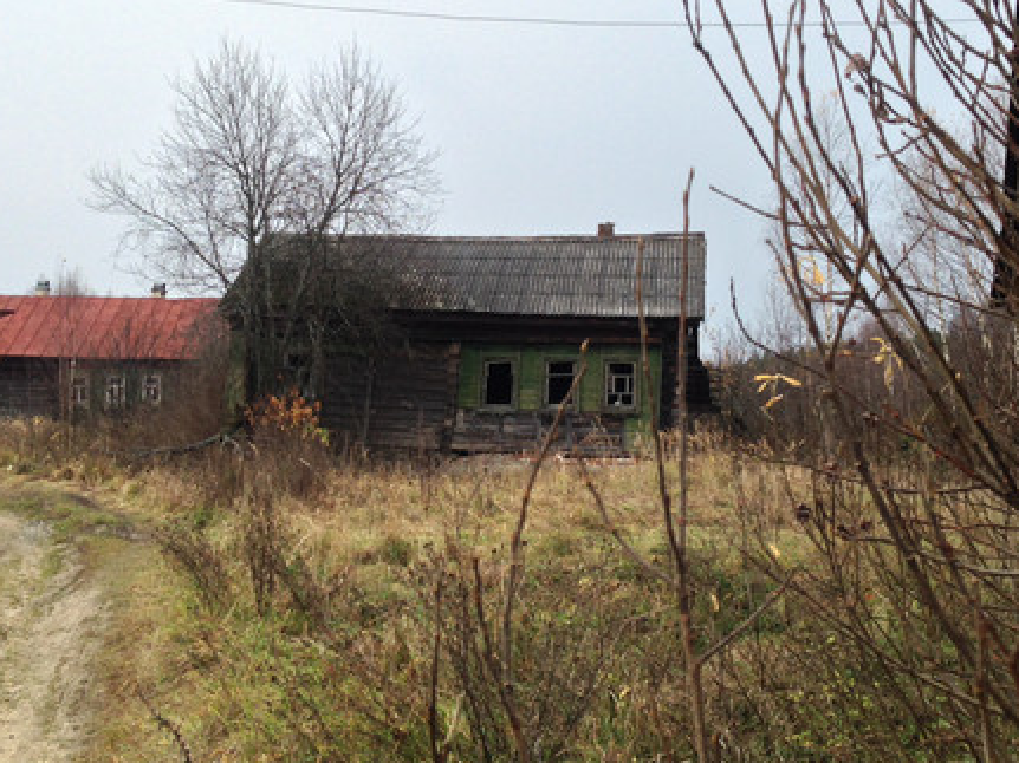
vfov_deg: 29.5
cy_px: 281
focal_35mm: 49
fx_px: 1442
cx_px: 482
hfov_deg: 38.9
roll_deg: +0.5
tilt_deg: +7.4
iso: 50
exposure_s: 1/583
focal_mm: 4.12
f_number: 2.4
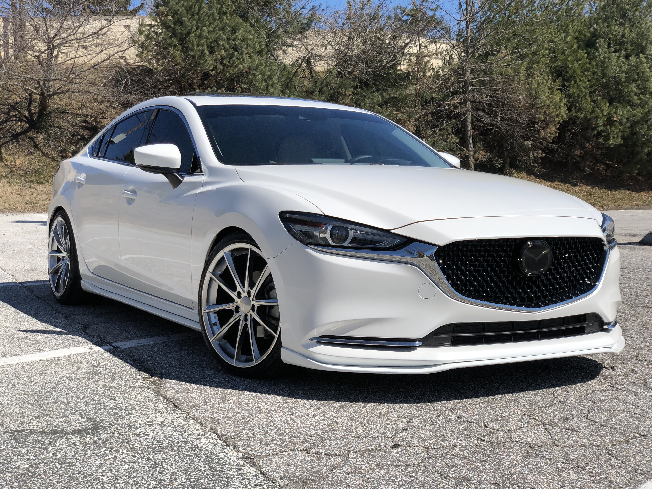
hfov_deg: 36.8
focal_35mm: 52
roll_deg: +2.6
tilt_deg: -1.1
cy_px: 244
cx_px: 326
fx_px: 979
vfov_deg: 28.0
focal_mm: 6
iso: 16
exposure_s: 1/1567
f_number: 2.4
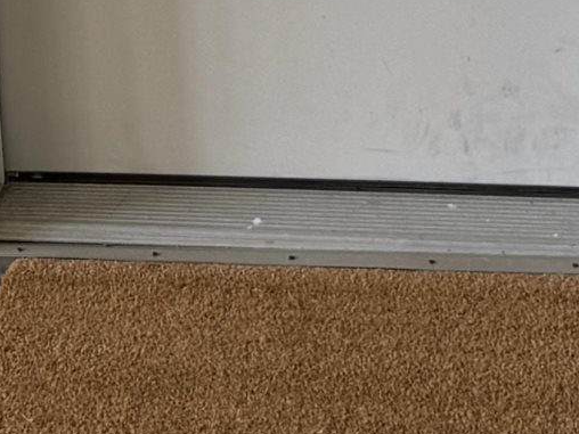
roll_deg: +4.7
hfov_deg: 13.6
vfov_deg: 8.7
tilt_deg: -6.7
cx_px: 141
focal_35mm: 145
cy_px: -800
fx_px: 2425
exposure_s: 1/121
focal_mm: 6.76
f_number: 1.78
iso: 80
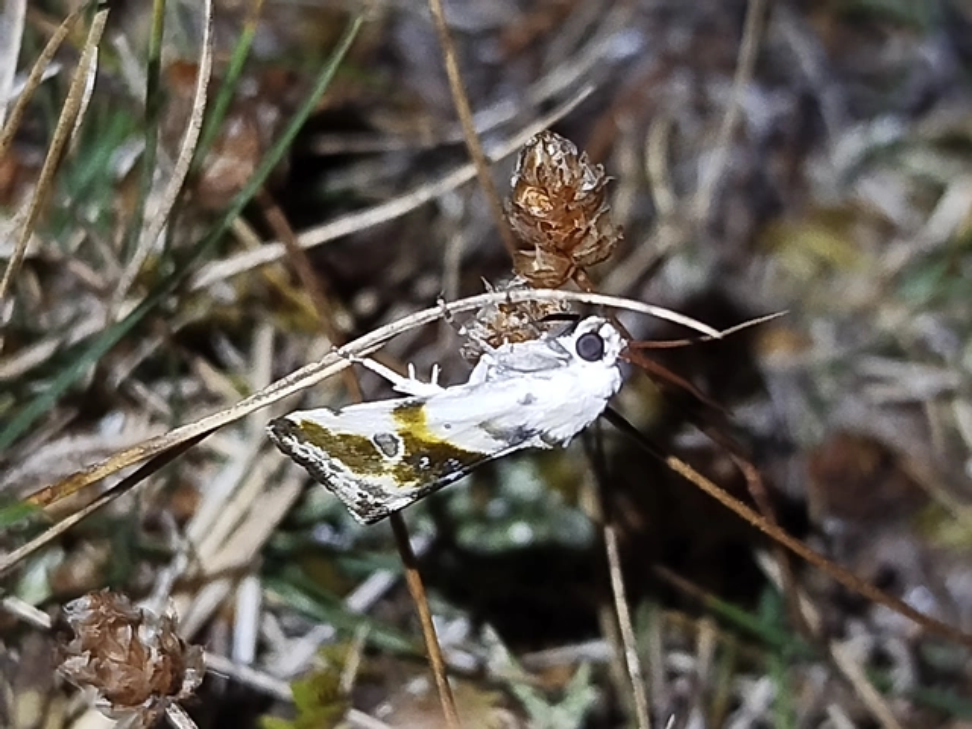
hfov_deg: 18.2
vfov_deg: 13.7
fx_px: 3033
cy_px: 364
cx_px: 486
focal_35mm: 108
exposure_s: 1/50
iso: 250
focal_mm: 5.31
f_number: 1.7
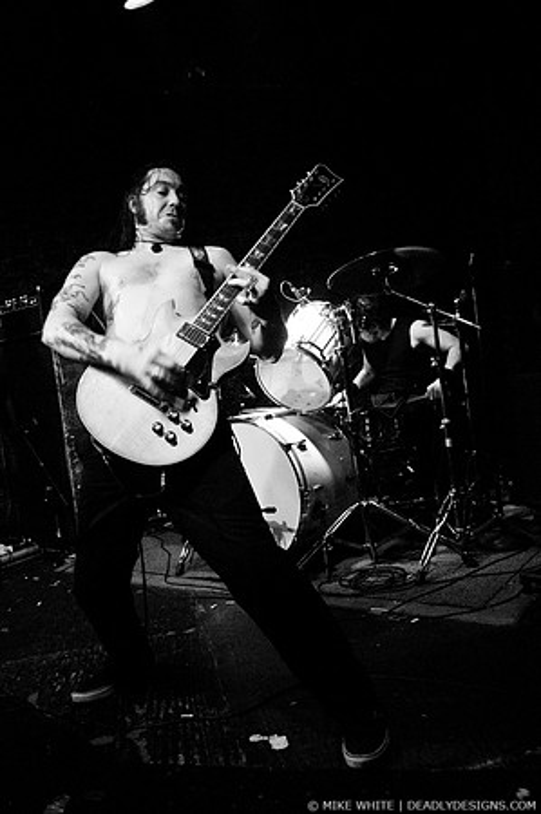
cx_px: 270
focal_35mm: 30
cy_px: 407
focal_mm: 20
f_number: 2.8
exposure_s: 1/80
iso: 1250
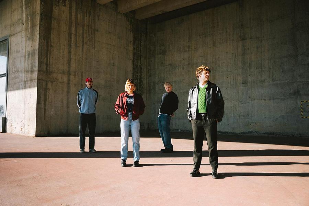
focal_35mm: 33
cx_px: 154
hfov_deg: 57.5
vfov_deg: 40.2
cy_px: 103
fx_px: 281
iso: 500
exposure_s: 1/160
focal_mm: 32.5
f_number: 2.8
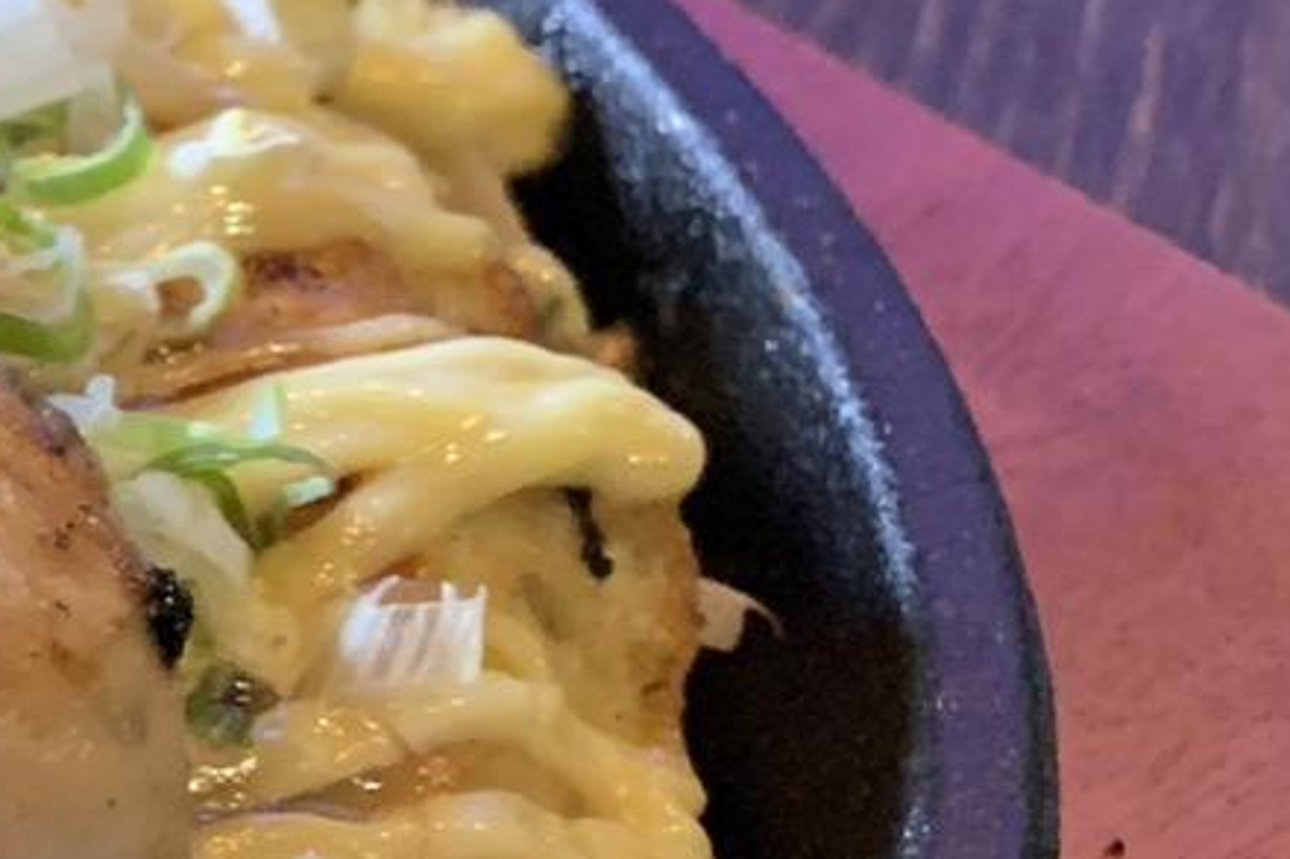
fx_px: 4406
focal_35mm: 123
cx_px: -1519
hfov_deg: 13.5
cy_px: 639
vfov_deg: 11.1
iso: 320
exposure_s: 1/40
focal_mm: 4.25
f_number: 1.8
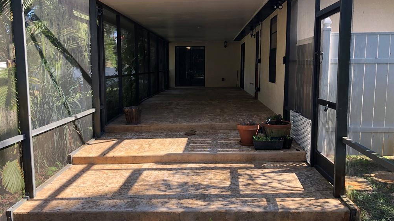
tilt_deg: -6.2
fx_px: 324
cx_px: 195
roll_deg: +0.2
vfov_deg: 37.8
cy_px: 109
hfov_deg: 62.6
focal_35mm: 31
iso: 20
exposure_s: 1/169
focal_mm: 3.99
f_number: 1.8
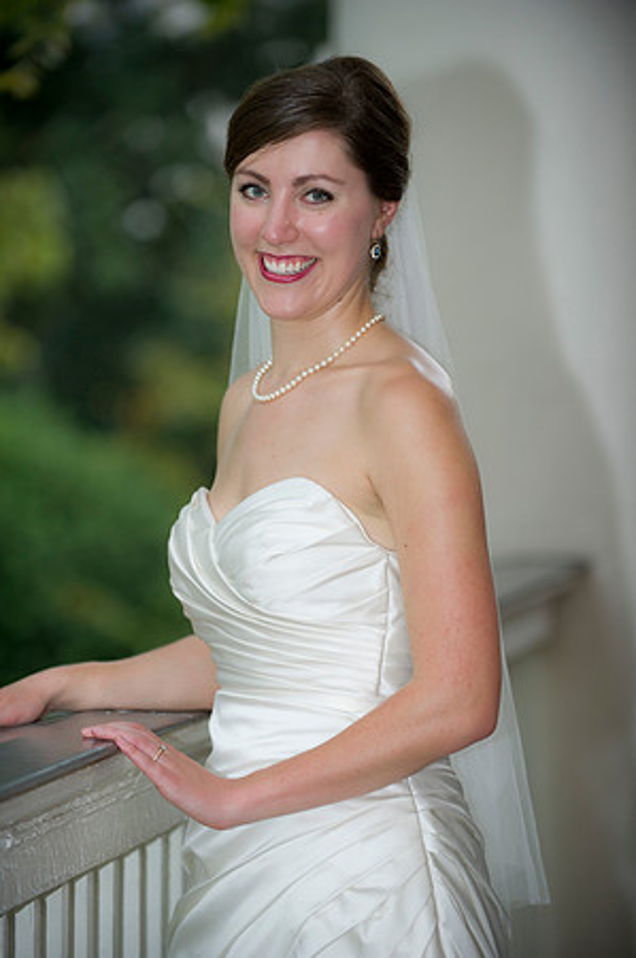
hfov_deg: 10.5
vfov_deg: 15.8
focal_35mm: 130
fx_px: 3453
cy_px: 479
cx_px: 318
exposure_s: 1/160
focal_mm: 130
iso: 250
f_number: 2.8
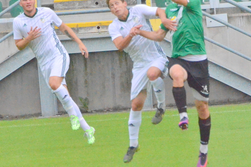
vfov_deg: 1.7
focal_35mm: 798
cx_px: 110
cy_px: 43
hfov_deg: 2.6
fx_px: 5566
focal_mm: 300
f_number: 9
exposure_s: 1/5000
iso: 6400
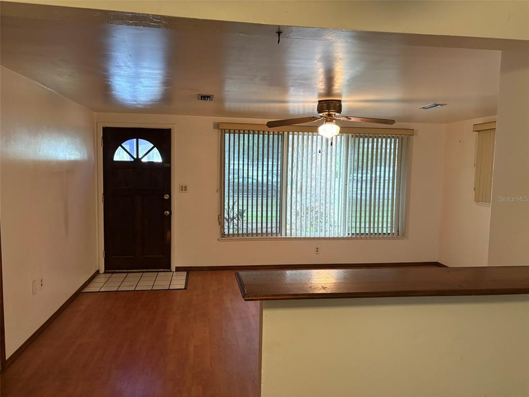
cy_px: 198
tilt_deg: -3.9
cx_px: 264
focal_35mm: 26
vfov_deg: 53.1
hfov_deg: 67.3
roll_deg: -0.4
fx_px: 397
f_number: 1.6
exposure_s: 1/60
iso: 320
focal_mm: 5.96
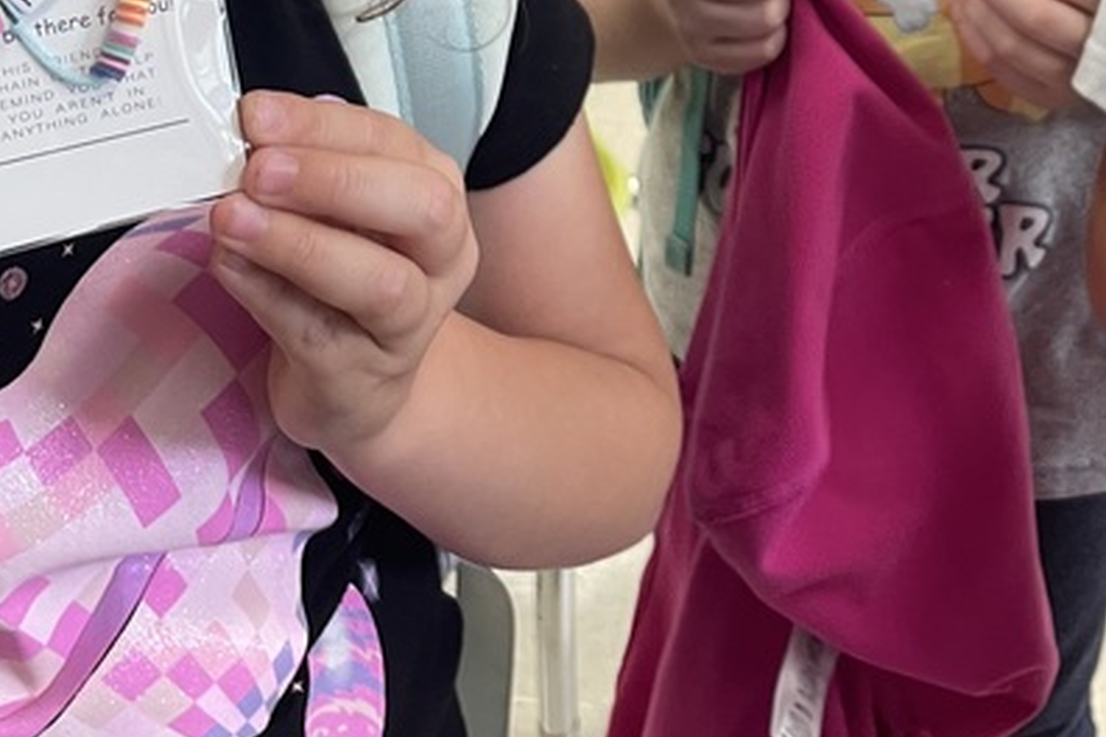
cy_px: -207
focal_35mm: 70
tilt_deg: -18.9
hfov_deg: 28.5
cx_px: 785
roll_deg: +0.5
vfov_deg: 18.2
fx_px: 2150
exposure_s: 1/60
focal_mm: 4.2
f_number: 1.6
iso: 100
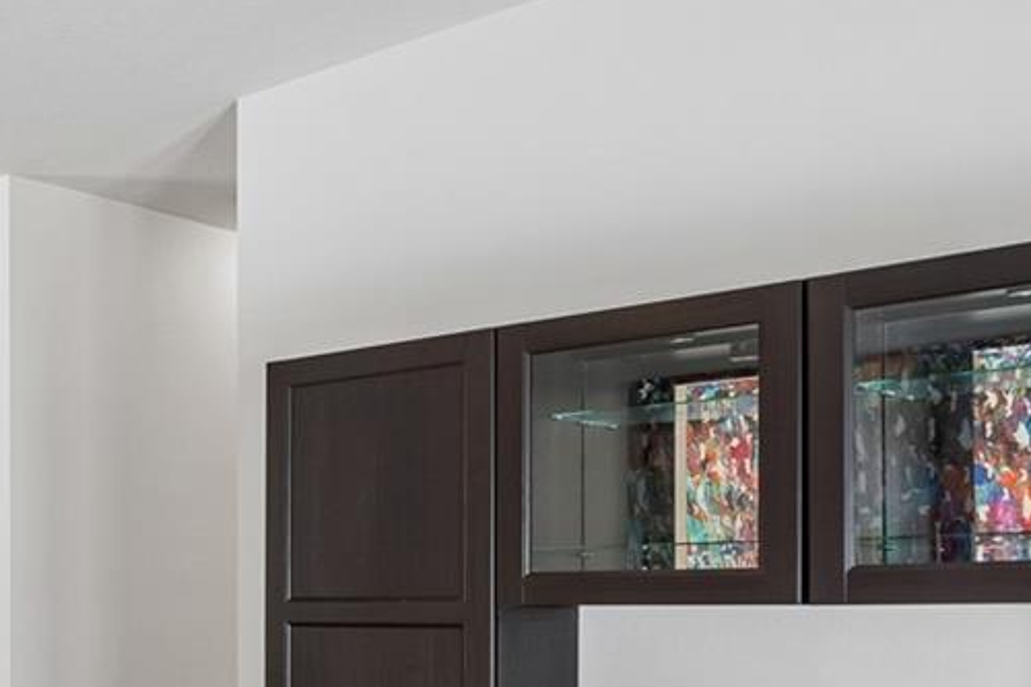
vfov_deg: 27.0
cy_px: 629
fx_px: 1374
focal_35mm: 48
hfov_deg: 33.5
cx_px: -204
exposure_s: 1/5
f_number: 7.1
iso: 100
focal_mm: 10
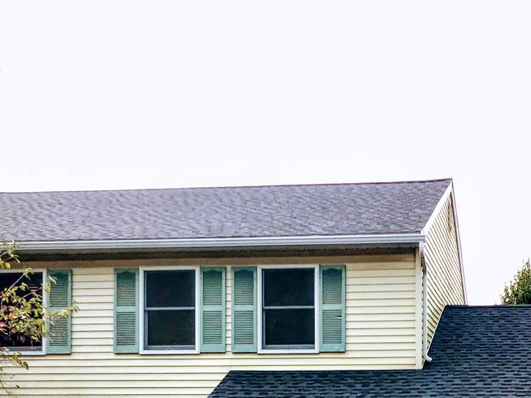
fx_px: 1028
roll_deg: +0.9
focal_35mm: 67
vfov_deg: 20.8
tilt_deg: +1.8
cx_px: 421
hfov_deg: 28.4
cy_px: 440
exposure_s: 1/812
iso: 20
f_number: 1.8
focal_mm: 3.99
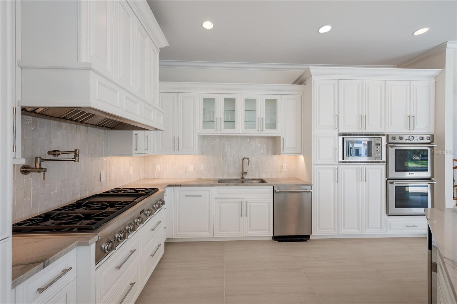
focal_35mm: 14
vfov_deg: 81.2
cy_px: 152
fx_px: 178
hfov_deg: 104.3
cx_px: 228
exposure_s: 1/15
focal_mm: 14
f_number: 10
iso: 200
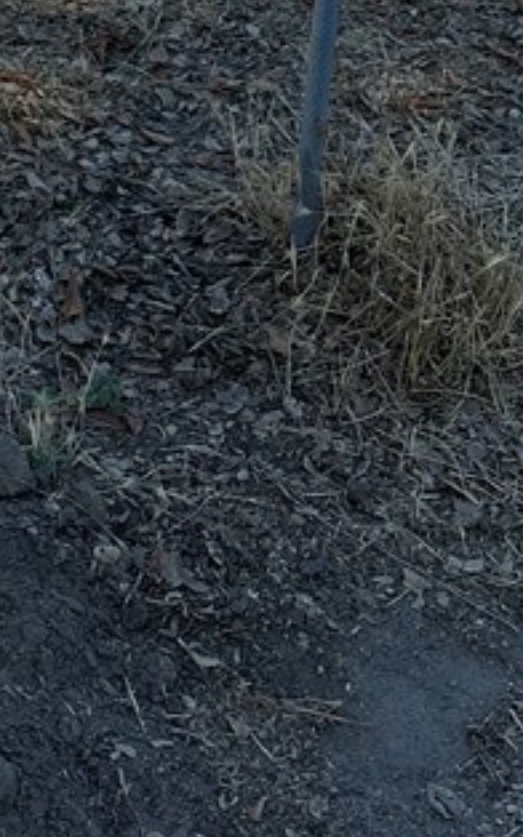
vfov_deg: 22.6
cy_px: -216
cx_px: -128
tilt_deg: -18.0
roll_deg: -2.8
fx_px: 1895
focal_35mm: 83
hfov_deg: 15.1
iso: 80
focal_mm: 6.86
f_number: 1.78
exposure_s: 1/3058
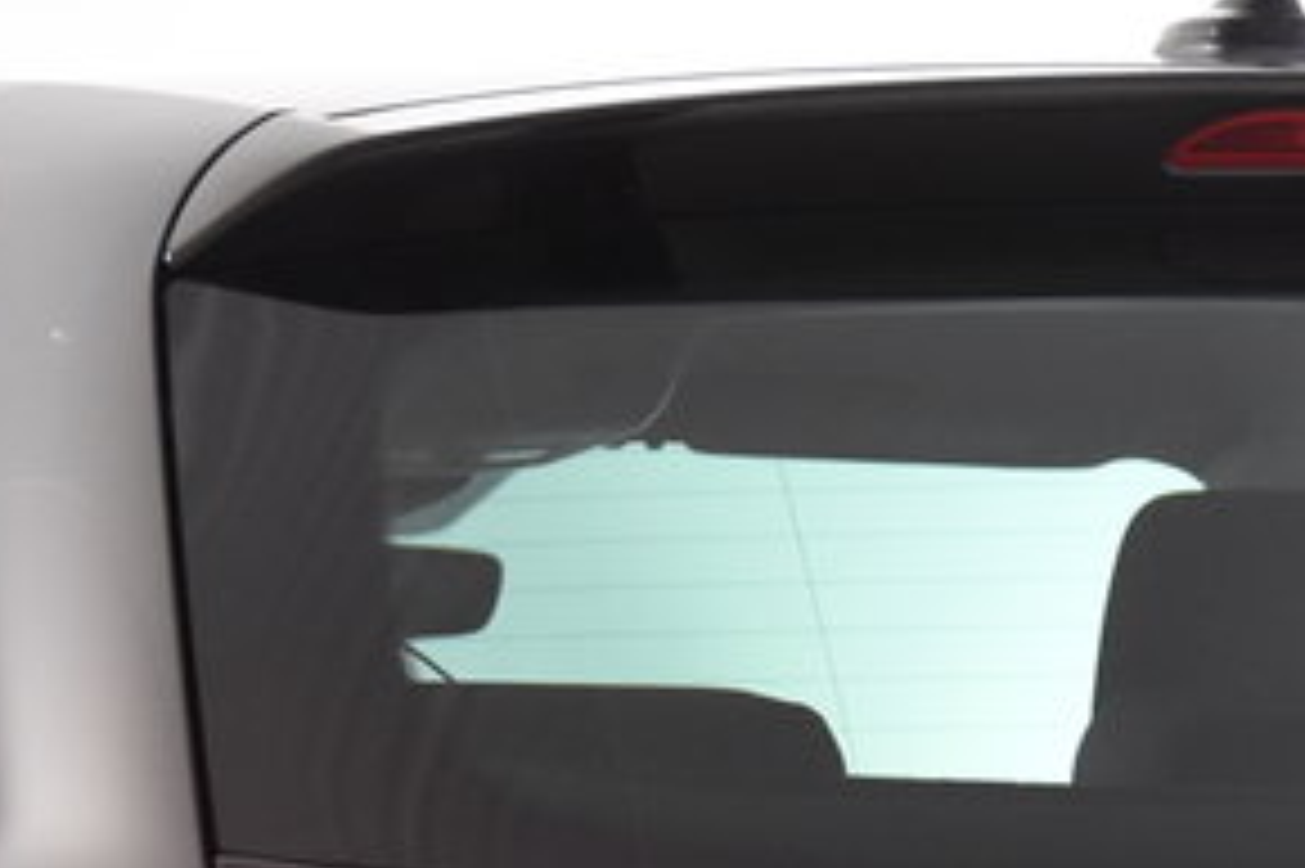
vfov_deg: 5.3
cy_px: 1680
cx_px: 1017
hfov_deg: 8.2
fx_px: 9129
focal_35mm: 252
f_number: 4
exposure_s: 1/60
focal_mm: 38
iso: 1600
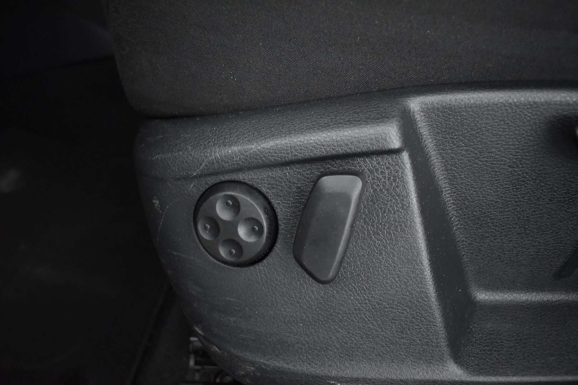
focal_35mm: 27
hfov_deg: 67.4
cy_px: 192
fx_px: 434
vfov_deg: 47.9
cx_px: 289
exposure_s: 1/20
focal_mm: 18
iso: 3200
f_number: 3.5
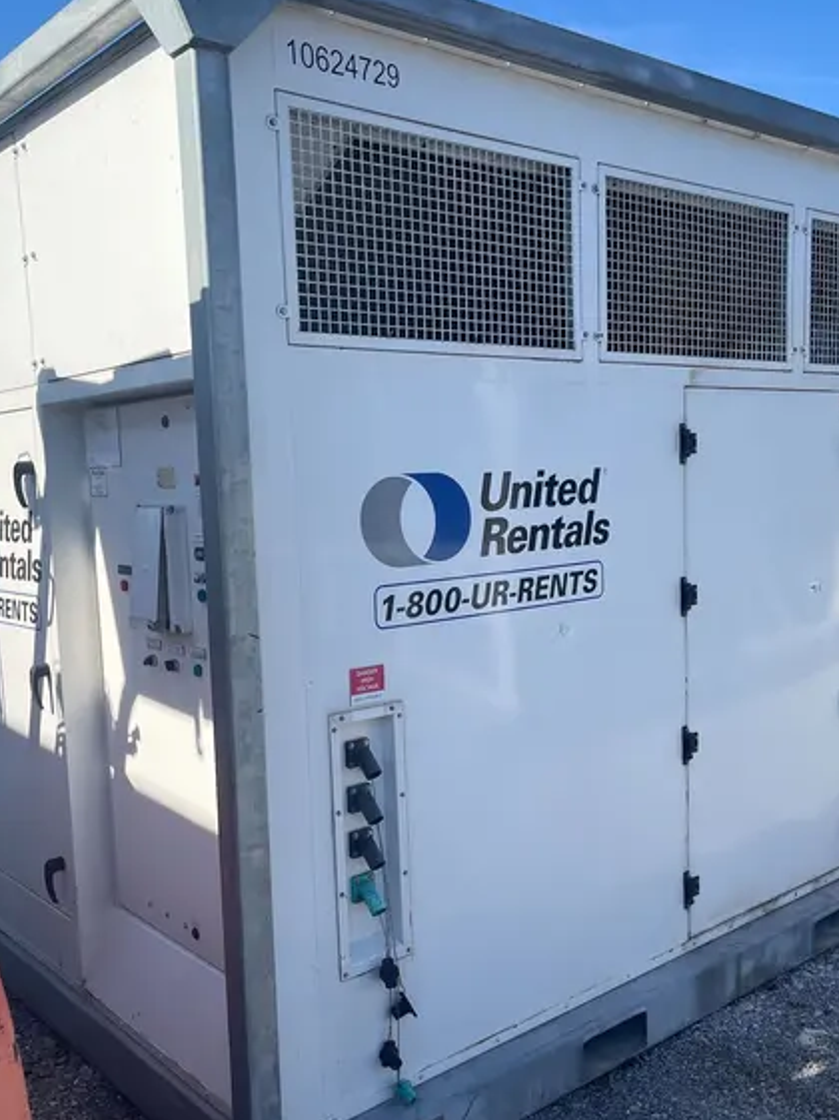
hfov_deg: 41.7
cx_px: 429
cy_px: 600
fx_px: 1100
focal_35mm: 34
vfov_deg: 53.9
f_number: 1.6
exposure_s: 1/2268
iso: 50
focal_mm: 5.1
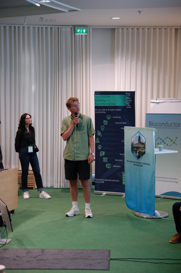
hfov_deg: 18.9
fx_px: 544
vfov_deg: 28.1
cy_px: 136
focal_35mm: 72
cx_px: 90
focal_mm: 48
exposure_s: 1/125
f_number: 2.8
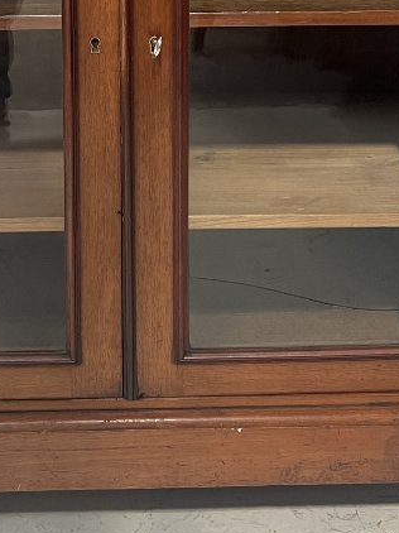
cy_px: 24
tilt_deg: -10.0
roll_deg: +2.0
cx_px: 125
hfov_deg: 19.8
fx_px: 1138
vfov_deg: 25.3
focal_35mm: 74
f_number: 1.5
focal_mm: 5.7
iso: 125
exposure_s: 1/85
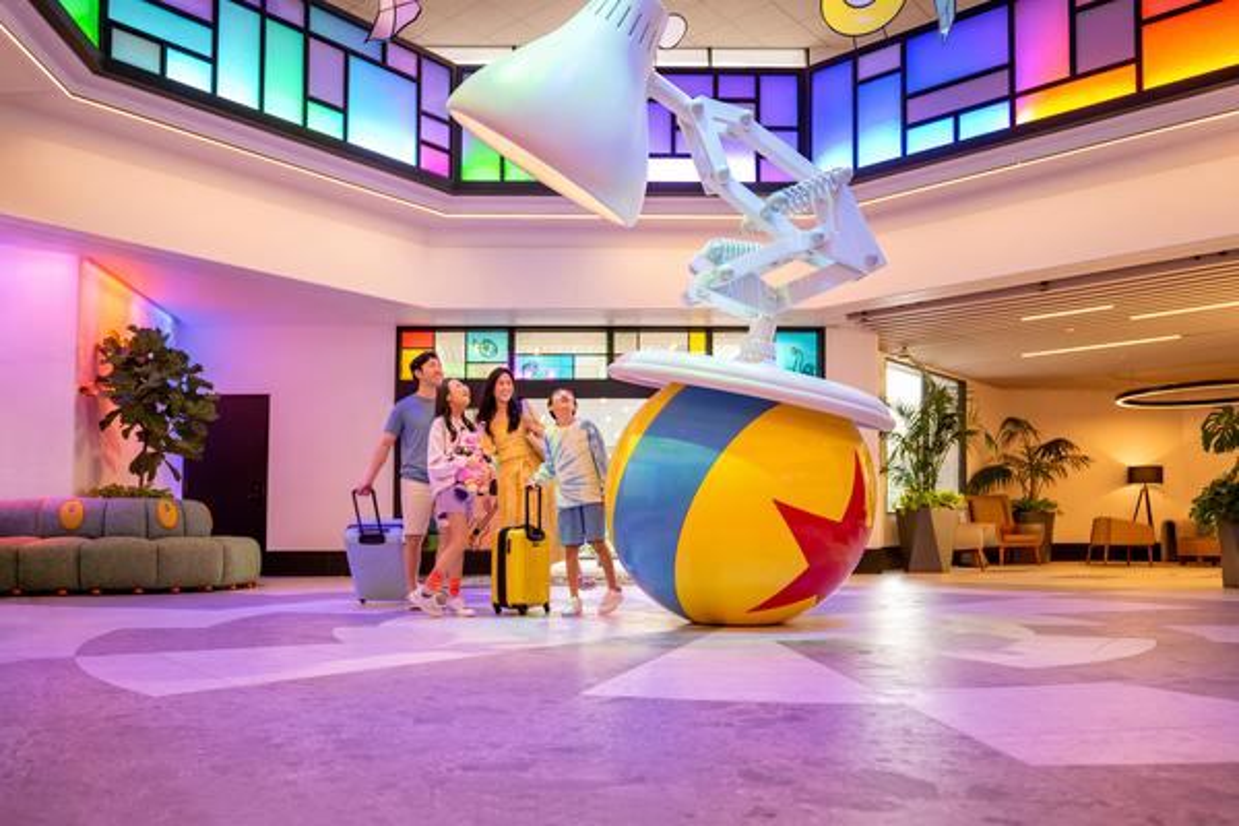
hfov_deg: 62.8
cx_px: 620
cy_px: 413
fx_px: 1015
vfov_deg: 44.3
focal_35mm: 30
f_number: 2.8
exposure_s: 1/400
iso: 2000
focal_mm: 29.5
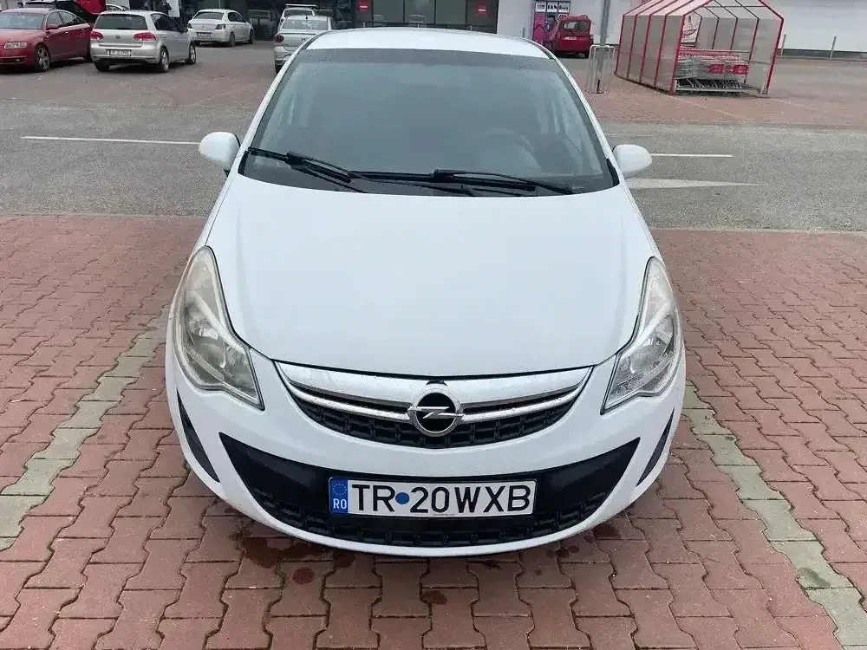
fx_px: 651
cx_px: 434
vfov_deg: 53.1
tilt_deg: -25.4
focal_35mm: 26
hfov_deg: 67.3
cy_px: 325
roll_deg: -1.6
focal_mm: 4.2
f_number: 1.6
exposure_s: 1/1511
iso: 32
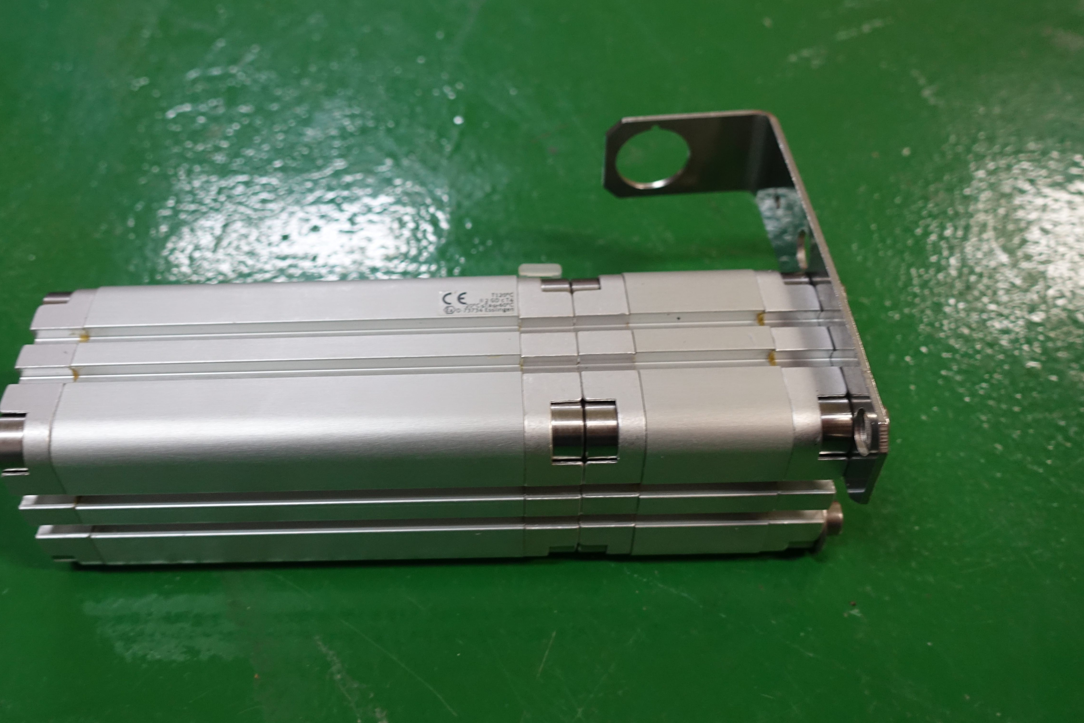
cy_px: 310
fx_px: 1054
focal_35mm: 35
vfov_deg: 37.8
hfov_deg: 54.2
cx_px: 454
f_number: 2.5
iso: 640
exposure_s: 1/30
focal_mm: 10.51
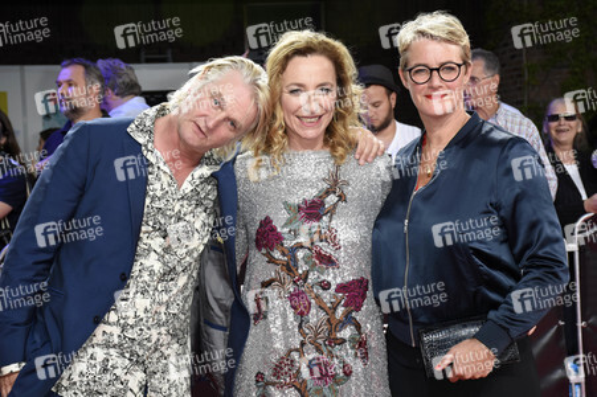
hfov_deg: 26.0
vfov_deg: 17.5
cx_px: 298
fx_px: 1293
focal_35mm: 78
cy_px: 198
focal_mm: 52
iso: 500
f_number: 6.3
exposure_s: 1/160
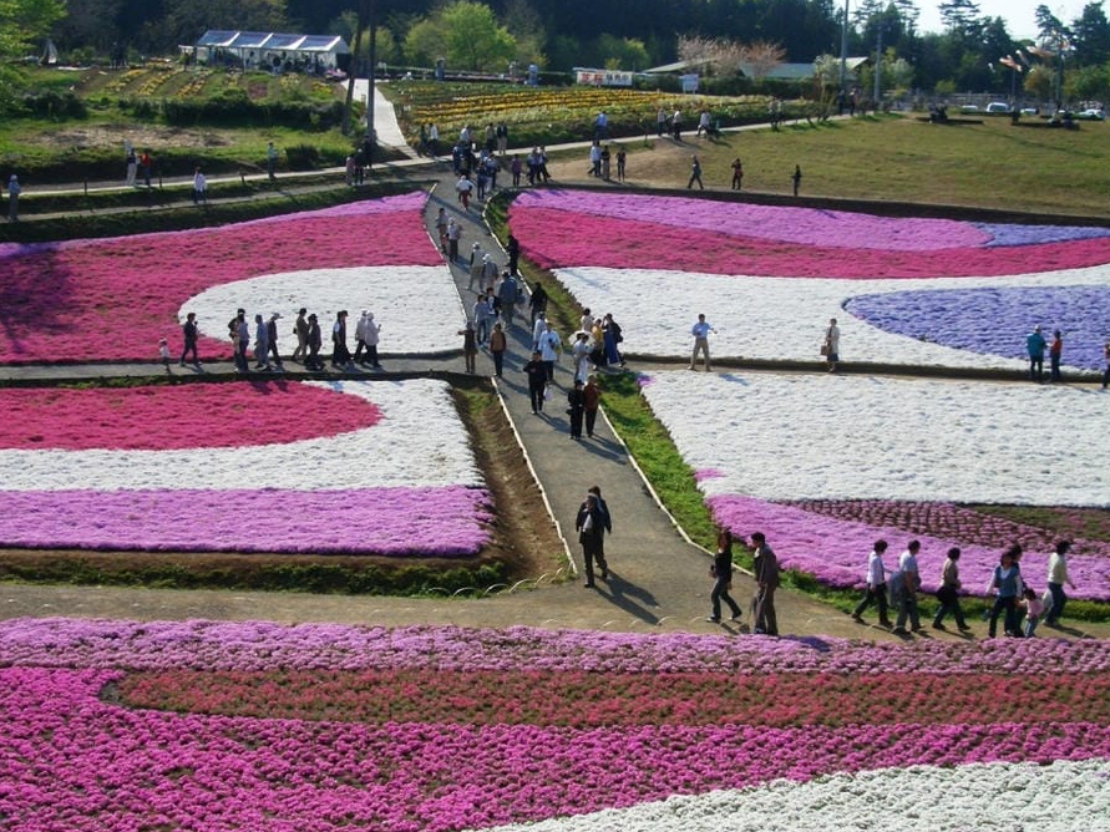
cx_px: 562
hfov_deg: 34.9
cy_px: 422
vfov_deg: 26.6
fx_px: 1763
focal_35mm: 55
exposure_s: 1/500
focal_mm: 8.2
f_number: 5
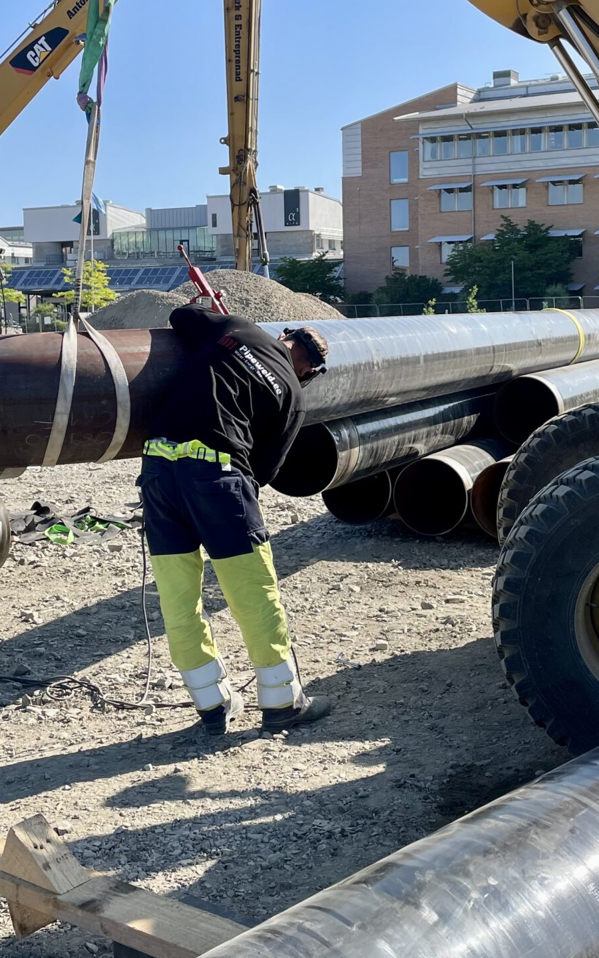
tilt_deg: -2.2
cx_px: 402
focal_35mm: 49
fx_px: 1280
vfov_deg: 41.0
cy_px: 410
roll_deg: +0.5
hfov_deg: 26.2
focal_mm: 4.2
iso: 32
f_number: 1.6
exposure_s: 1/2564
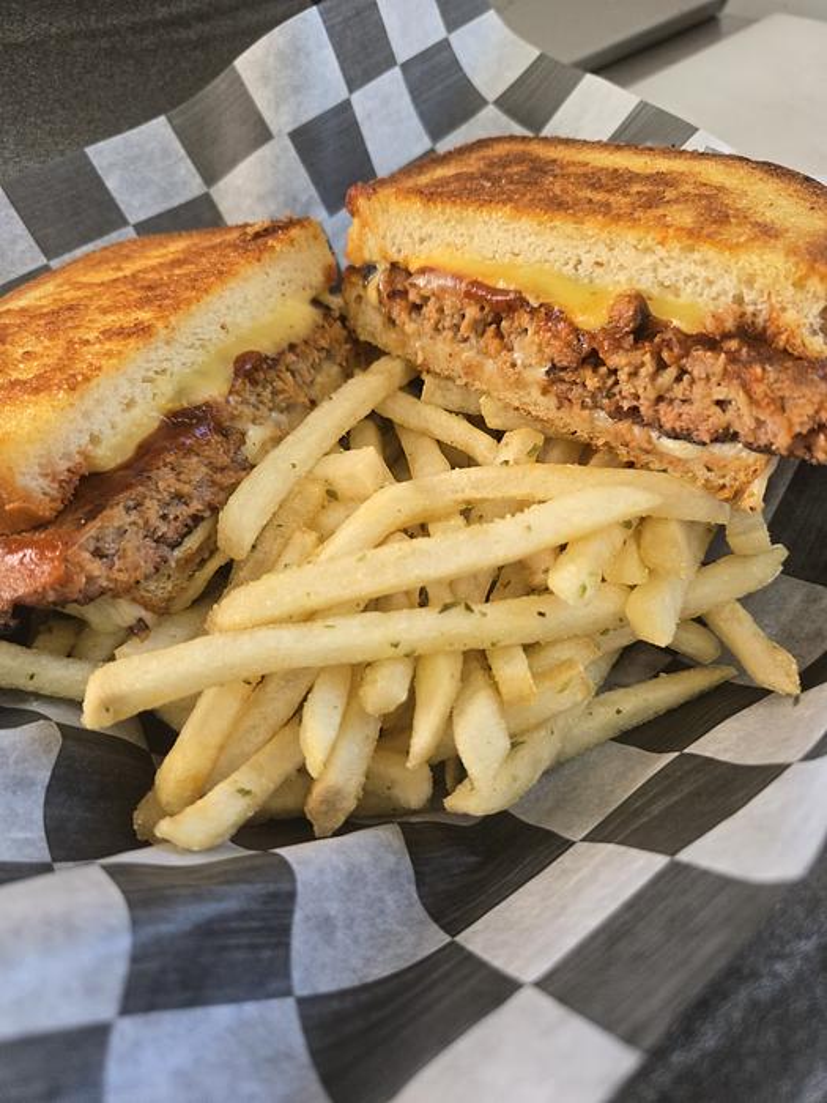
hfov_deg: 58.9
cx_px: 414
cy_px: 552
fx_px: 733
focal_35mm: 23
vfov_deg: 73.9
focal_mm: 5.4
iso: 200
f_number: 1.8
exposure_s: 1/120
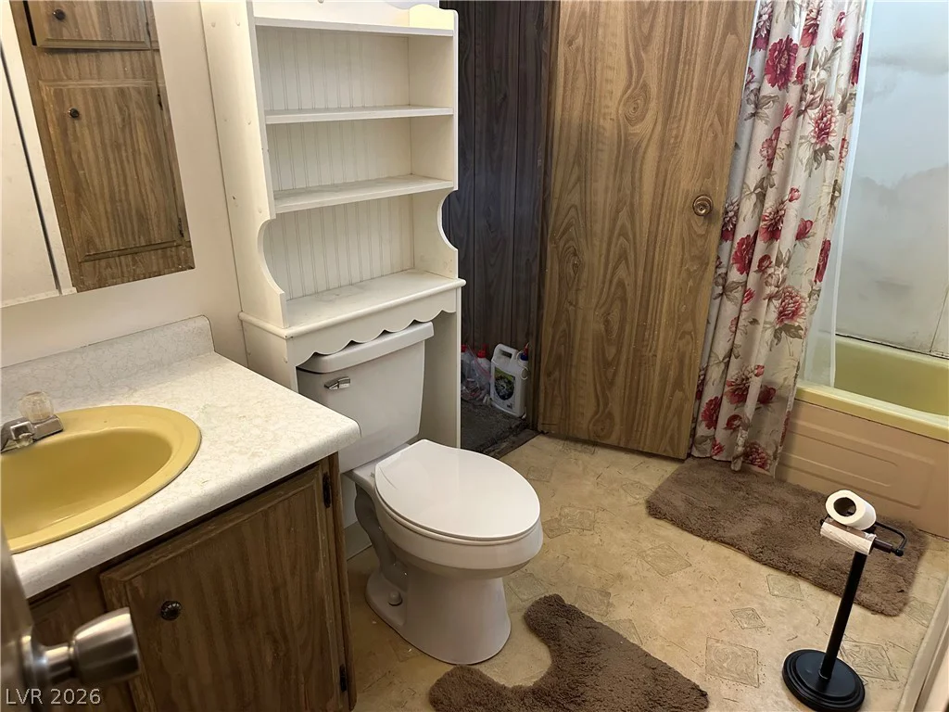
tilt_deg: -22.7
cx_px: 474
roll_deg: -1.2
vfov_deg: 56.8
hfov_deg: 71.6
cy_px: 356
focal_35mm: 24
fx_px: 658
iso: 500
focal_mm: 6.86
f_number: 1.78
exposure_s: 1/60
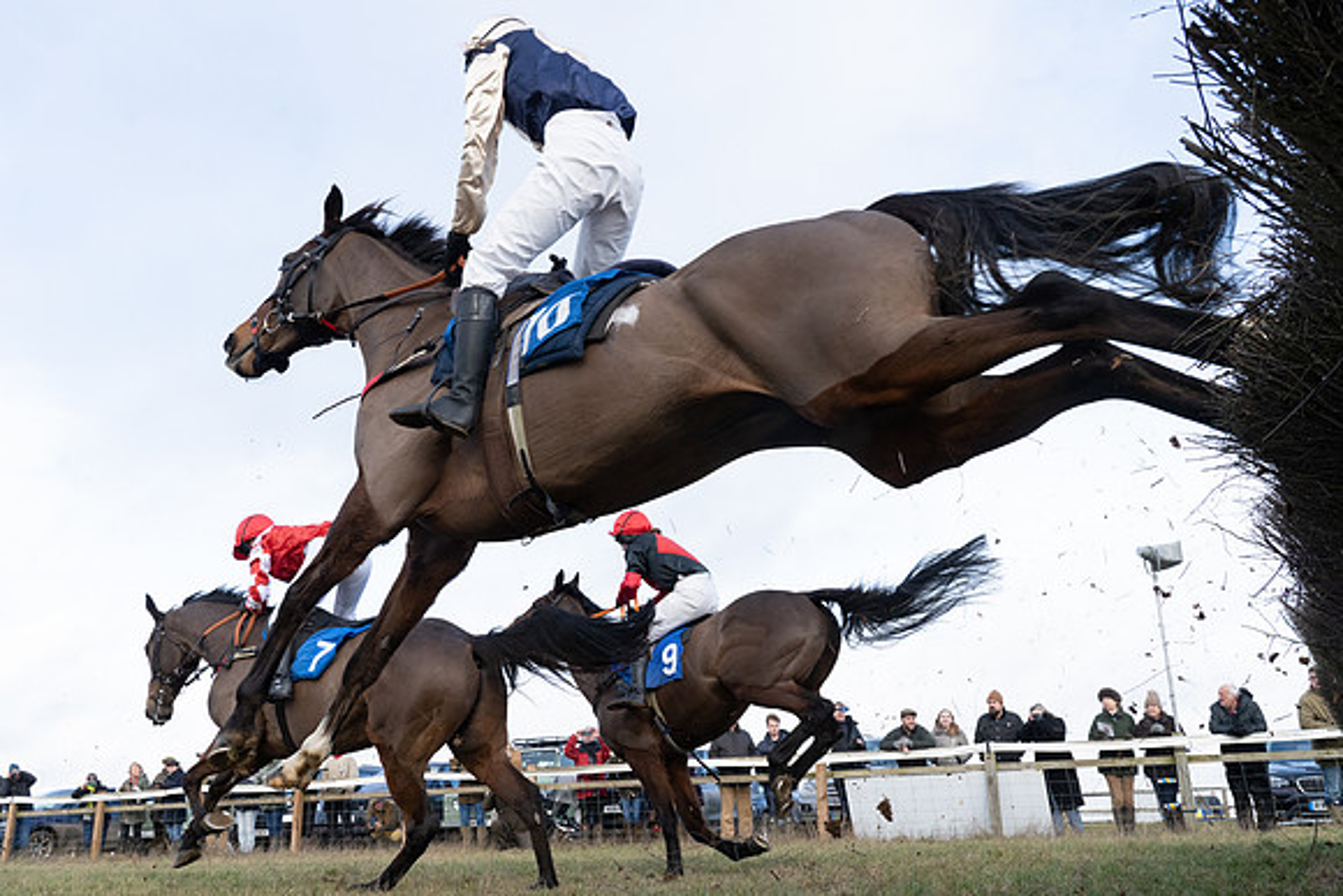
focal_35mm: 32
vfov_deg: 41.1
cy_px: 448
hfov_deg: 58.7
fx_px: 1194
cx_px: 672
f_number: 8
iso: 2000
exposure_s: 1/1600
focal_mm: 32
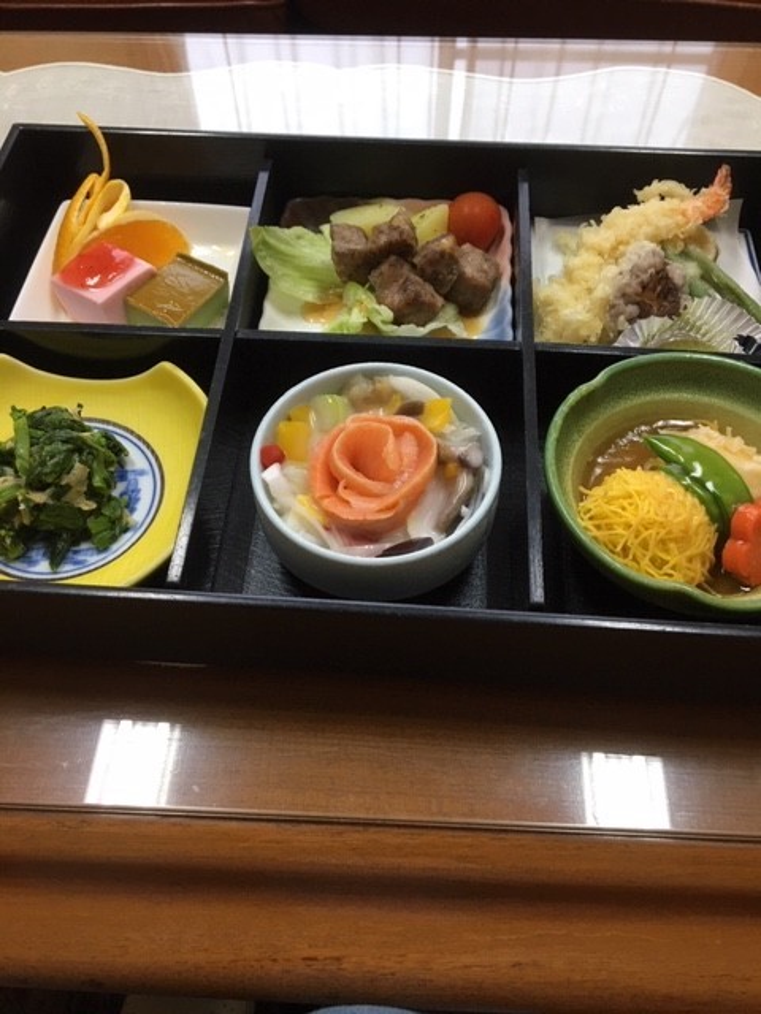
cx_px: 380
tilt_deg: -56.5
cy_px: 507
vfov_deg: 61.7
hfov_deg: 48.2
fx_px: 850
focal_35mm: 29
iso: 40
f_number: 2.2
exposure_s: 1/30
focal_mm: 4.15
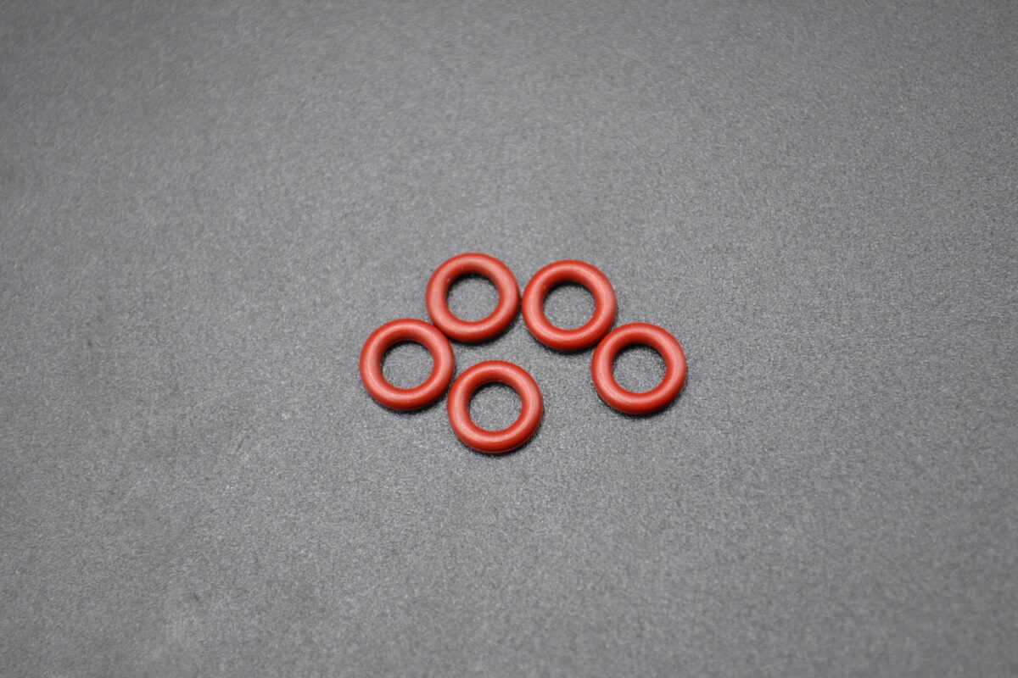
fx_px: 2333
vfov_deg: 16.6
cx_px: 509
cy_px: 339
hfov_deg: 24.6
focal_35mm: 82
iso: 400
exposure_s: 1/30
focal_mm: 55
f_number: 5.6
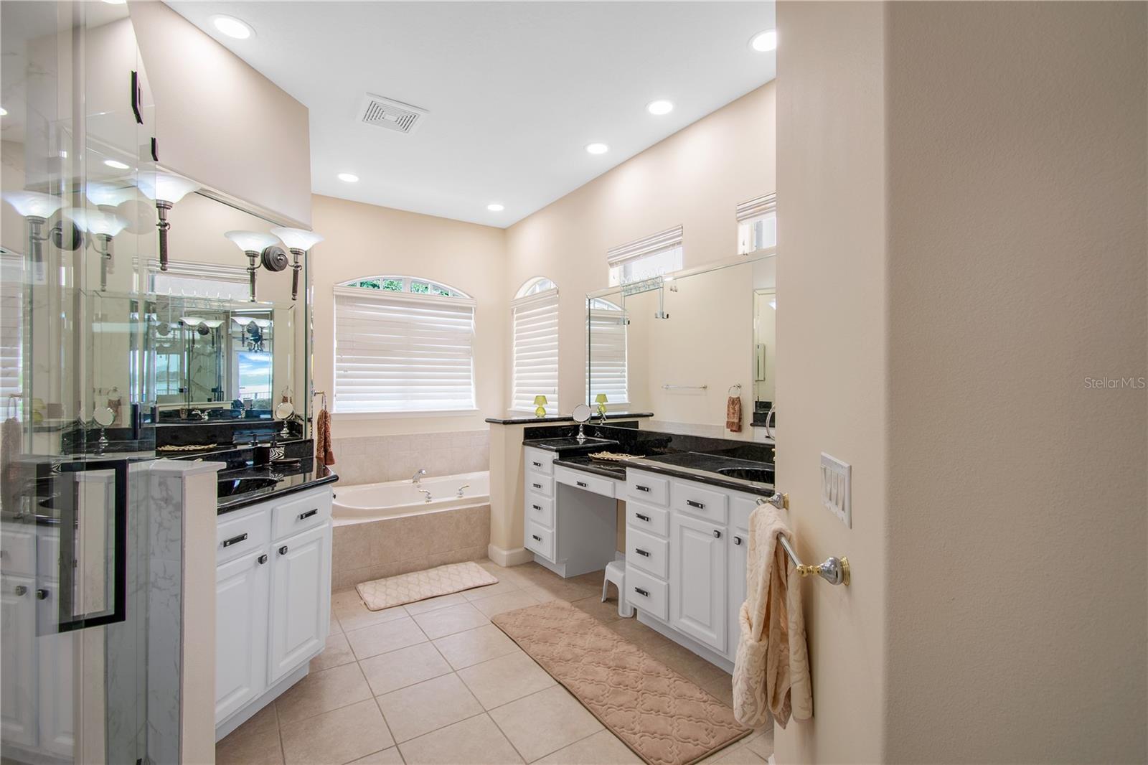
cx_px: 574
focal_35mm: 15
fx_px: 478
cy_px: 382
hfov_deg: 100.4
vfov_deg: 77.3
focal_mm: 10
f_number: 4.5
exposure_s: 1/20
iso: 100
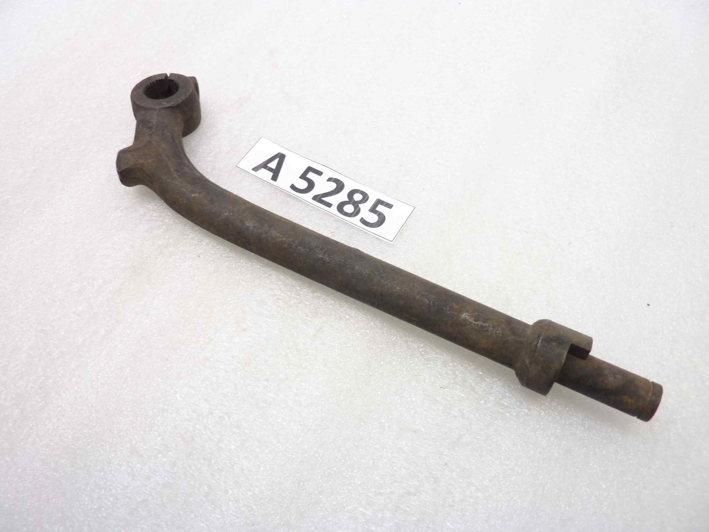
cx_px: 354
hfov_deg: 69.4
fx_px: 512
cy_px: 266
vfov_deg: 54.9
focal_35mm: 25
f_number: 3.3
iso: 80
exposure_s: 1/13
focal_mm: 4.1
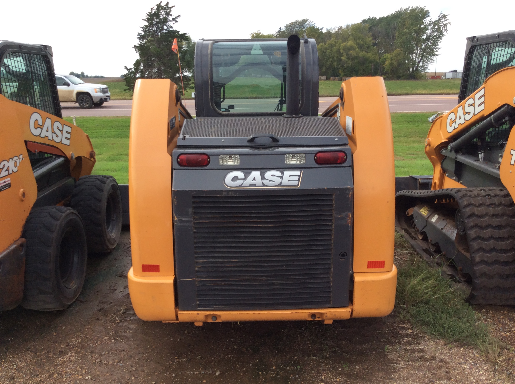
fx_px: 475
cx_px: 258
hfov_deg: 56.9
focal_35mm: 32
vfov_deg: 44.1
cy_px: 192
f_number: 2.4
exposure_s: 1/590
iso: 32
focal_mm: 3.3
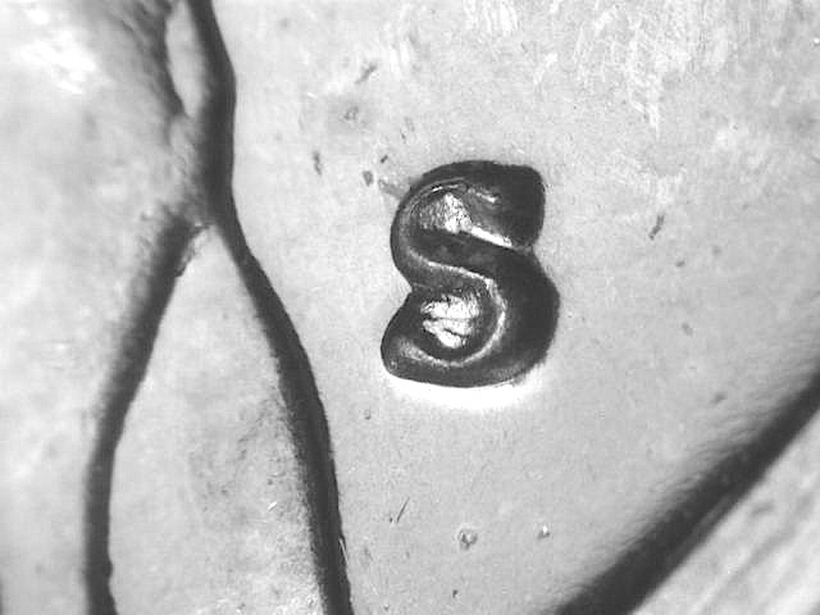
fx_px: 3648
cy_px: 308
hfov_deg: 12.8
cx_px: 410
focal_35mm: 154
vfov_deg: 9.6
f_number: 5.1
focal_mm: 32
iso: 100
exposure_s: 1/9.5
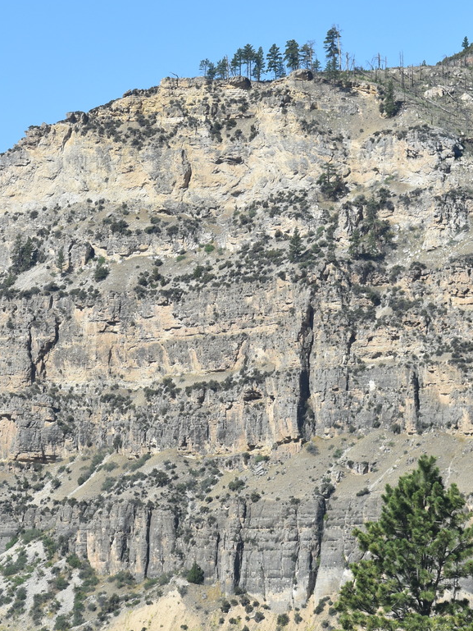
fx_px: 3005
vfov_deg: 12.0
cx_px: -102
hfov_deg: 8.9
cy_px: 212
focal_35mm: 165
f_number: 10
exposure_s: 1/400
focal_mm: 55
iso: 200
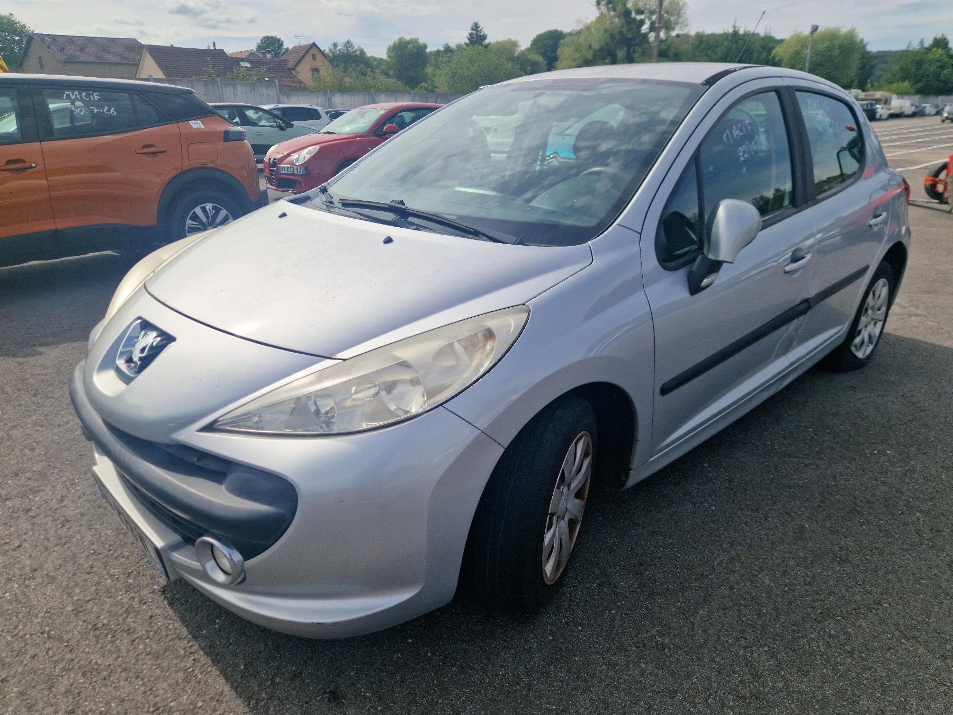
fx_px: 633
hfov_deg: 73.9
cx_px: 476
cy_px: 358
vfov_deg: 58.9
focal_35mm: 23
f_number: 1.8
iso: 50
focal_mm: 5.4
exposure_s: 1/2500
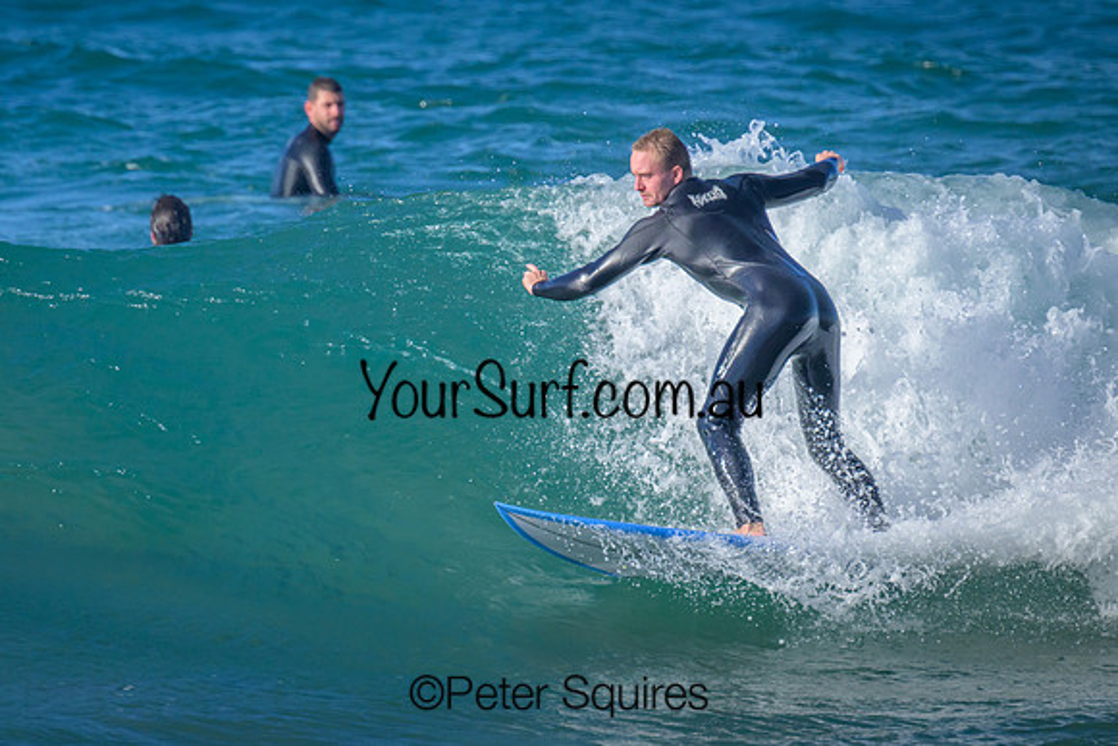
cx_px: 349
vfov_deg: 1.3
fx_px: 34170
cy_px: 308
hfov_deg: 1.9
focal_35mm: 1100
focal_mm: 800
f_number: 11
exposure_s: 1/2000
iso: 1100
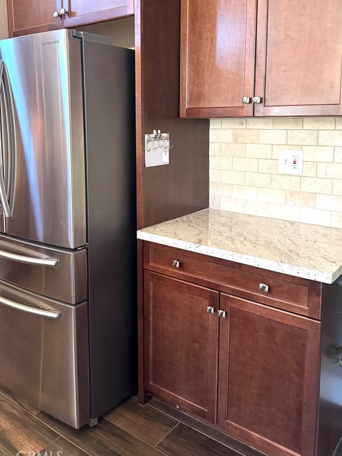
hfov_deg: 45.4
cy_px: 170
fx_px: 408
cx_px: 162
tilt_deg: -9.0
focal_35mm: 31
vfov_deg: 57.6
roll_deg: -0.7
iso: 500
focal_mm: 6.76
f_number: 1.78
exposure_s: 1/60
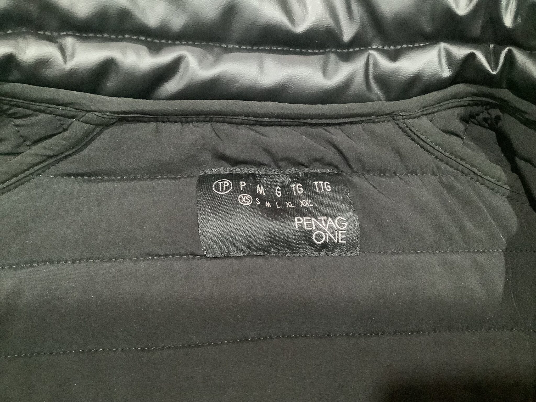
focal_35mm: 31
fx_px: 480
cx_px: 268
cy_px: 201
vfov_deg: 45.4
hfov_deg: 58.4
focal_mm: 3.3
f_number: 2.4
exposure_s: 1/17
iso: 640
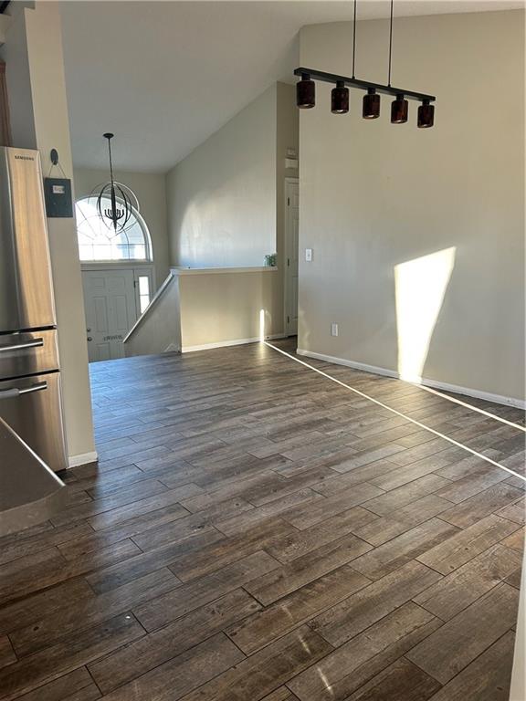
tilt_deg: -13.2
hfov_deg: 53.1
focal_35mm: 26
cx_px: 263
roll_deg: +0.8
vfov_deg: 67.3
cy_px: 350
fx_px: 527
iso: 125
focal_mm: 5.7
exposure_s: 1/97
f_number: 1.5
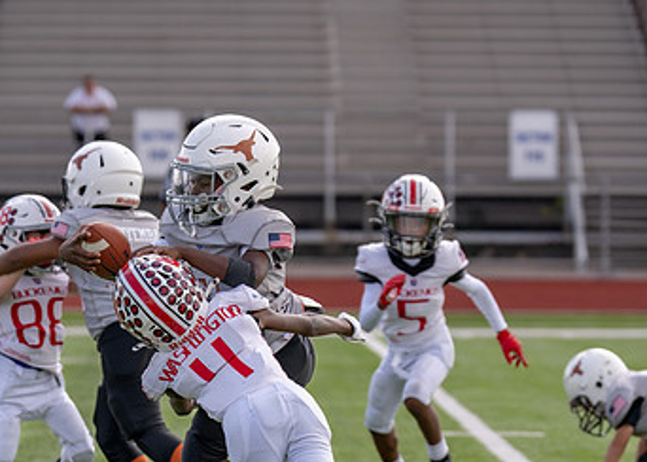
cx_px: 215
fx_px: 4316
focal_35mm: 235
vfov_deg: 6.1
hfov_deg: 8.6
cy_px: 378
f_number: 2.8
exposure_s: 1/1600
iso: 100
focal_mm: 113
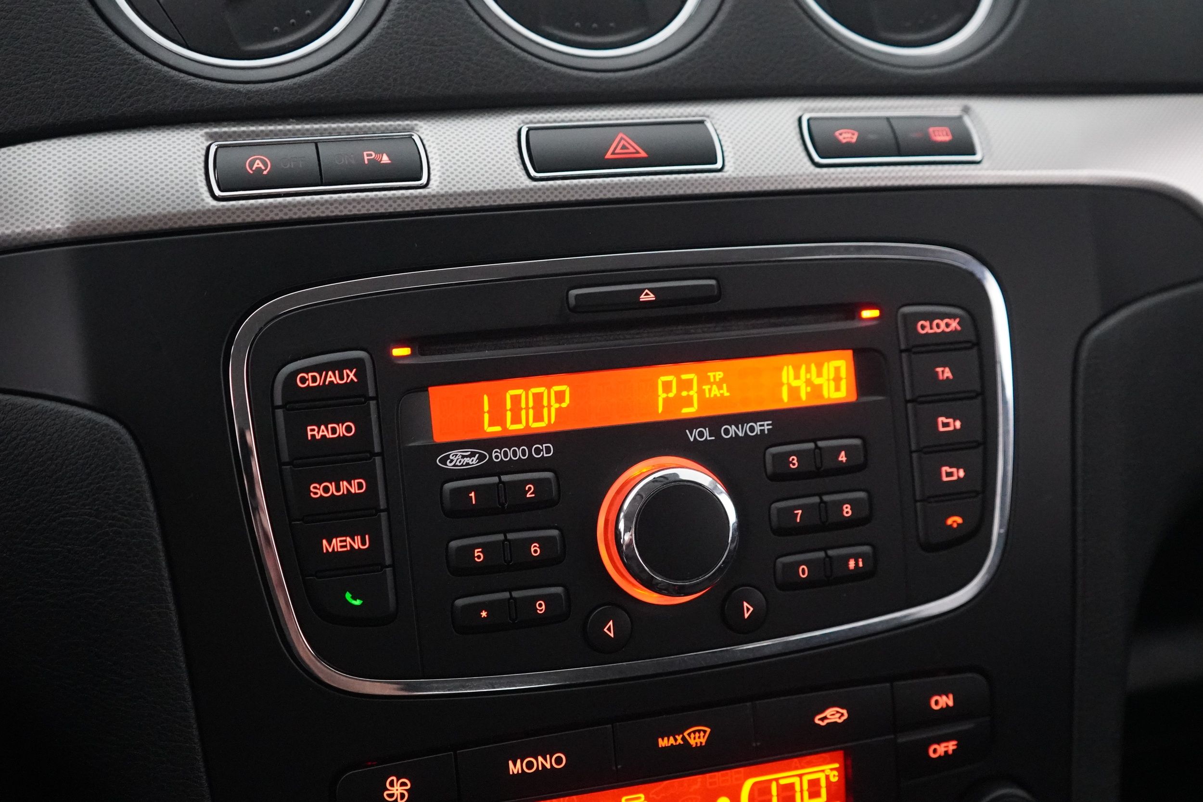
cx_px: 602
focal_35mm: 42
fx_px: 1403
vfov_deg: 31.9
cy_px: 401
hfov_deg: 46.4
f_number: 3.5
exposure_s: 1/25
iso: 6400
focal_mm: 28
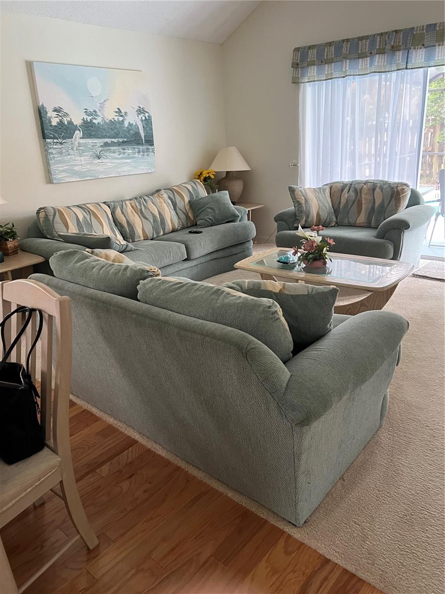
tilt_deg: -17.4
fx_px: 446
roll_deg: +3.9
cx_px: 222
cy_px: 297
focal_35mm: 26
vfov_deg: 67.3
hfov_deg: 53.1
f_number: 1.5
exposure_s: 1/60
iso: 400
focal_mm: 5.7
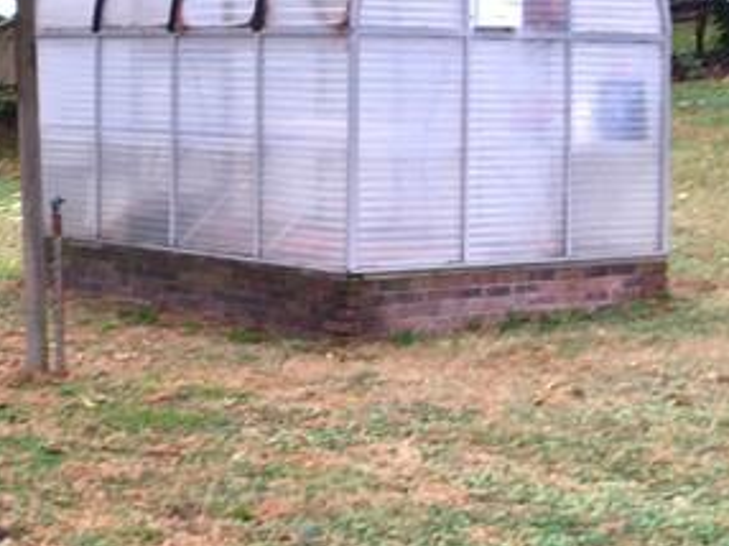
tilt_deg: +0.7
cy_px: 77
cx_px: 224
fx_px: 2188
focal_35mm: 104
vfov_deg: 14.1
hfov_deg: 18.8
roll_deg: -0.7
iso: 25
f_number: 2.2
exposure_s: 1/60
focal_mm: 4.15
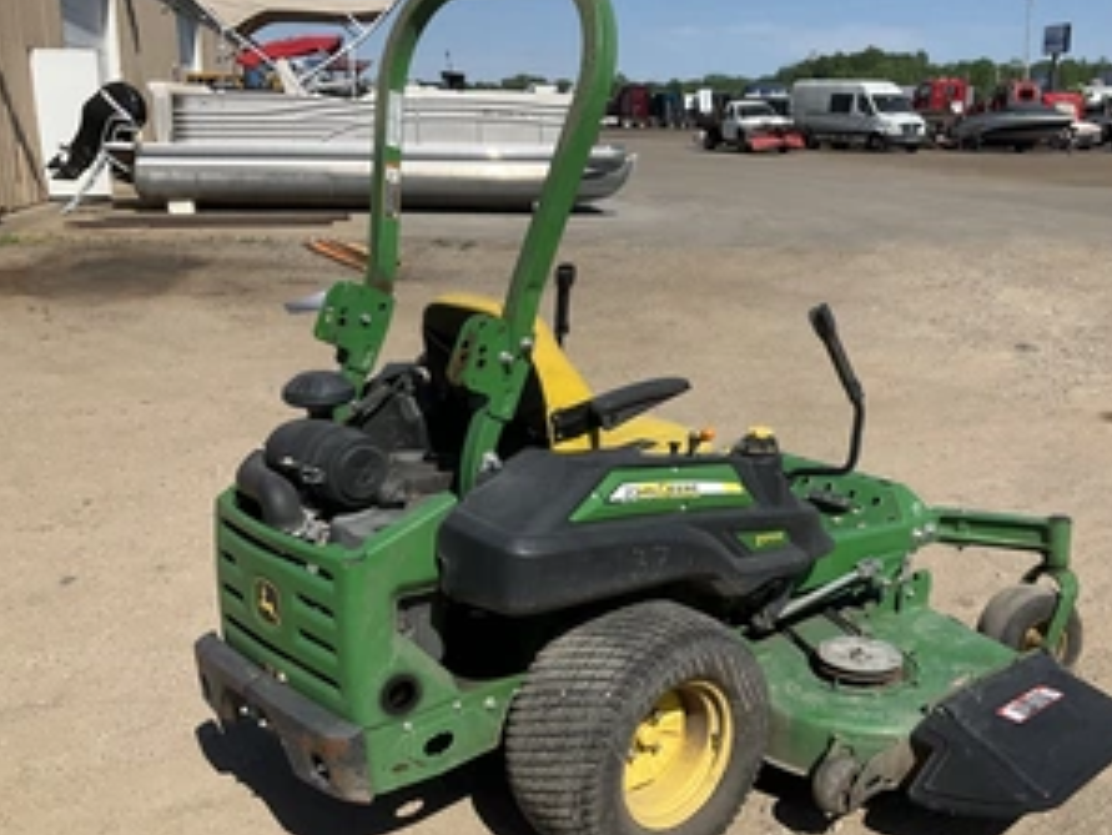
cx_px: 685
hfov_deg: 47.5
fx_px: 1253
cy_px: 453
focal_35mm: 39
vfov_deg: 36.8
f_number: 1.8
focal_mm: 3
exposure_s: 1/2667
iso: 25
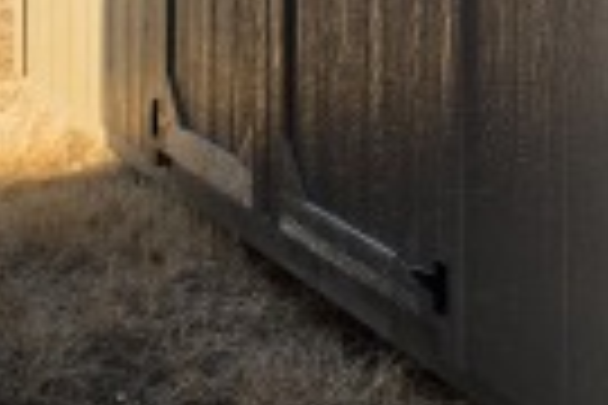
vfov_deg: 11.1
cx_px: 914
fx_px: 1908
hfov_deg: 16.5
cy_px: -369
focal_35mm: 113
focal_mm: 6.5
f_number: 1.4
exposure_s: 1/2302
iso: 64
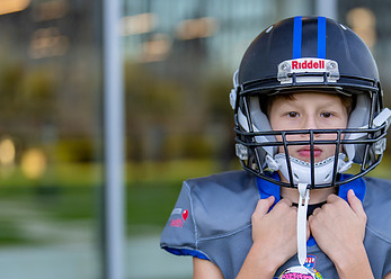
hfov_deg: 18.8
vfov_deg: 13.6
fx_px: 1166
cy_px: 215
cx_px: 317
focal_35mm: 105
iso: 100
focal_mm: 50
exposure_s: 1/640
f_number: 1.2
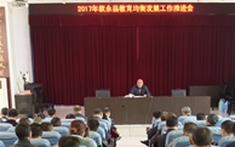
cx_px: 141
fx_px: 403
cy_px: 147
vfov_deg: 20.0
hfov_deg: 32.4
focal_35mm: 63
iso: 640
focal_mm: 24
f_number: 2.8
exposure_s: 1/60
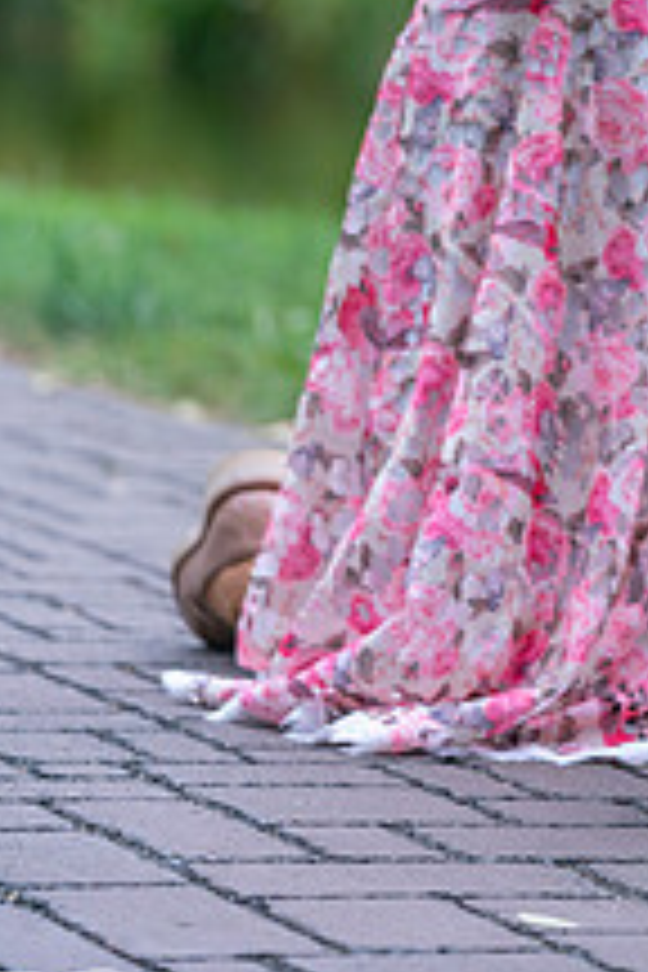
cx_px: 630
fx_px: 6695
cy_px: 94
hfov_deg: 5.5
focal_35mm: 248
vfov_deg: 8.3
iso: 320
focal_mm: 119
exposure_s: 1/125
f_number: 2.8
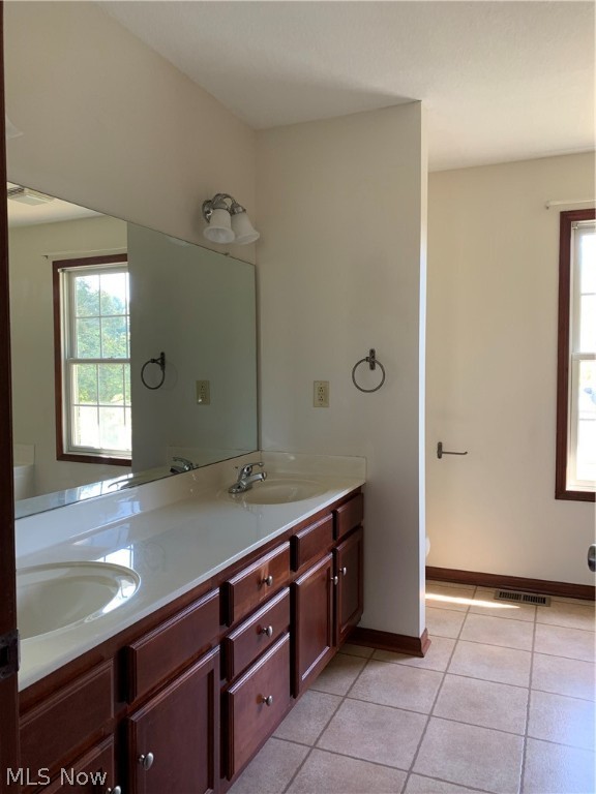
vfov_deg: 67.3
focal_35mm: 26
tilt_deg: -2.6
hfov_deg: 53.1
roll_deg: +0.3
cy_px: 397
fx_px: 597
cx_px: 298
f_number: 1.8
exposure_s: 1/60
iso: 160
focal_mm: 4.25
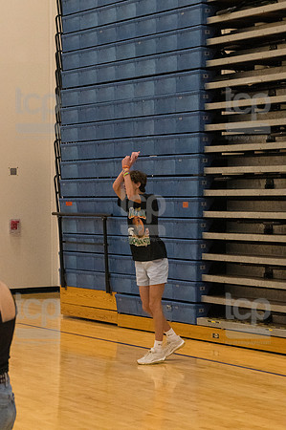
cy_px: 215
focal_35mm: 99
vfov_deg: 20.6
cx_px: 143
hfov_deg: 13.8
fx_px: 1182
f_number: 5.6
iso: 10000
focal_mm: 66
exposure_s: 1/400
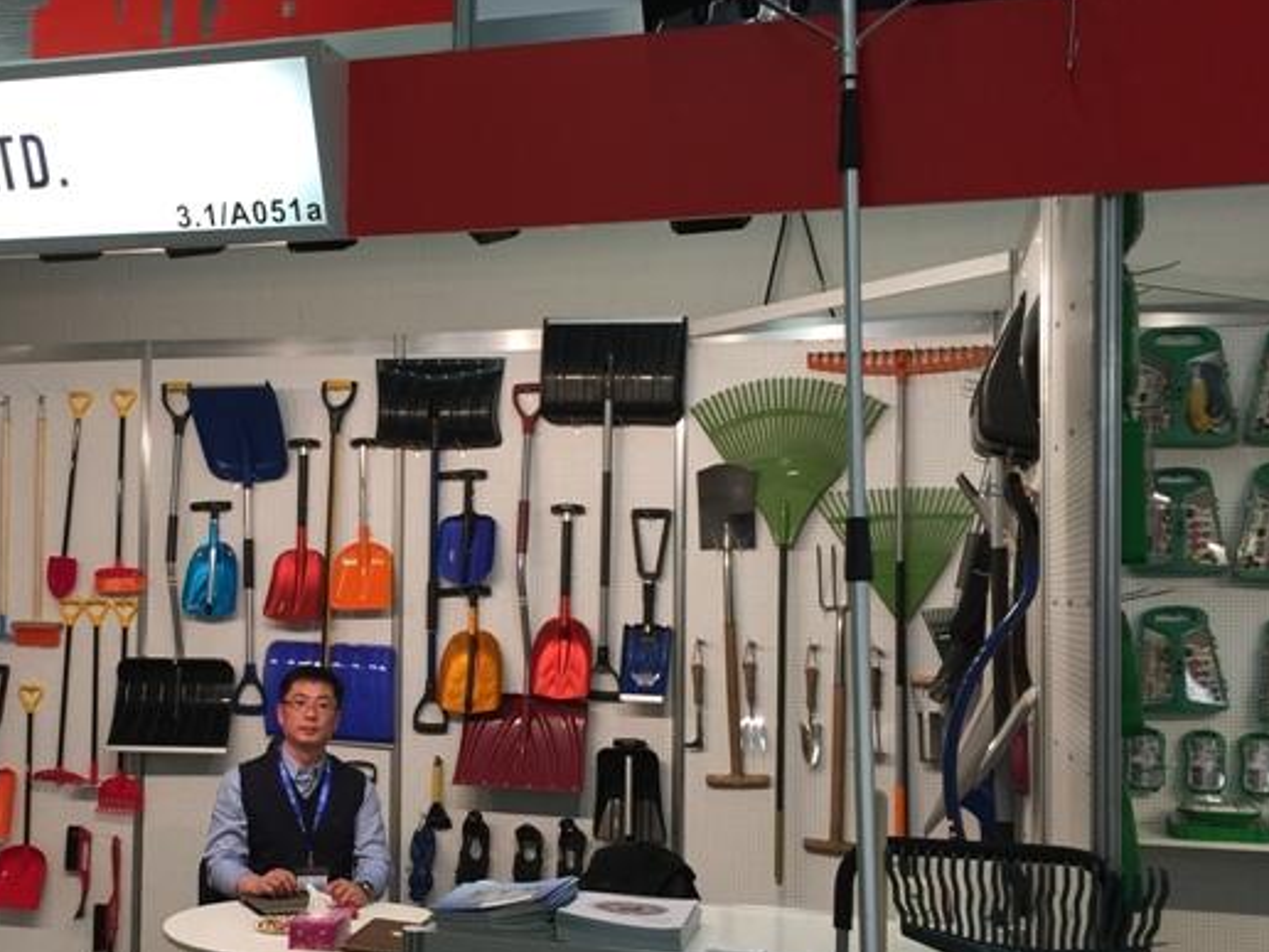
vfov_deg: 32.1
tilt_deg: +2.0
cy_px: 566
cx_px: 334
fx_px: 1650
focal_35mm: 45
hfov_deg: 41.0
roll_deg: -1.4
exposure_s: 1/33
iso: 32
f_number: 2.2
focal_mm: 4.15
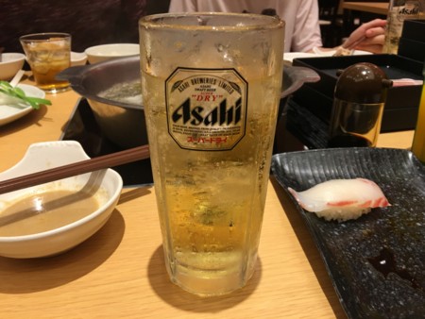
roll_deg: -0.2
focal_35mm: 29
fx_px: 356
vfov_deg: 48.3
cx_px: 212
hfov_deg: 61.6
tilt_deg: -26.7
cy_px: 160
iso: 32
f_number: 2.2
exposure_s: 1/15
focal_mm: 4.15
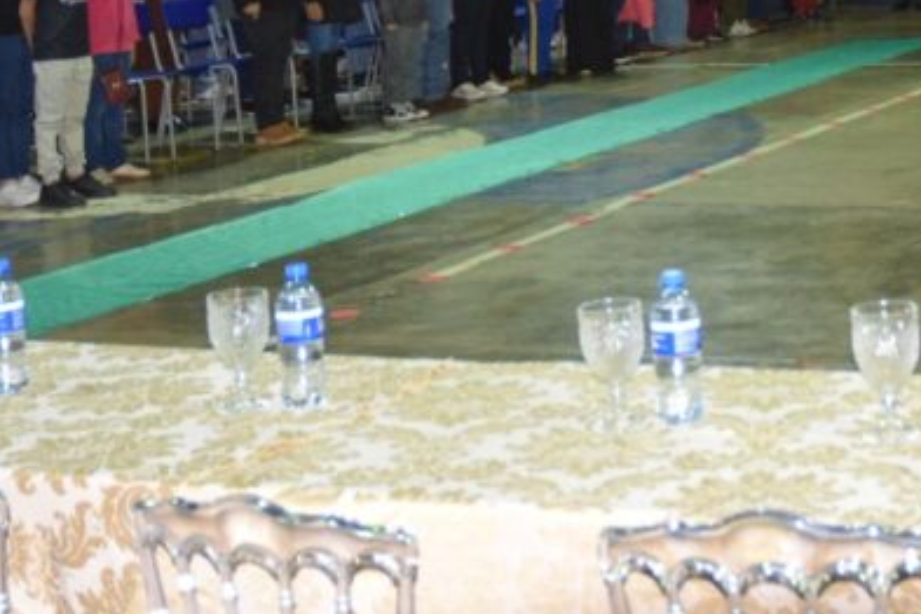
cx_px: 844
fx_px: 2200
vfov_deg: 15.3
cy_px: -117
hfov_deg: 23.0
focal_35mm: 86
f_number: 3.5
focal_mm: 22
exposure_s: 1/60
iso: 1000
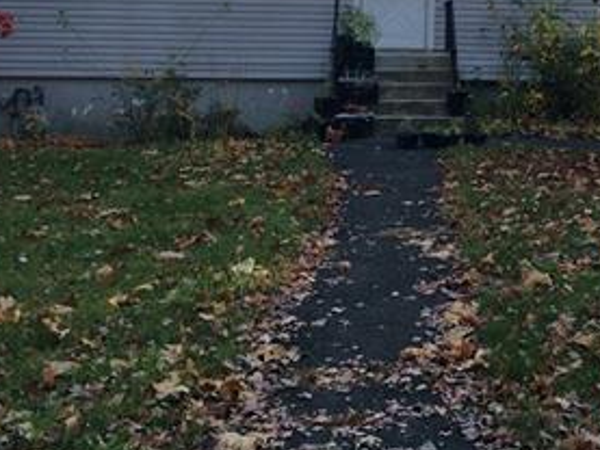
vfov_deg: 21.3
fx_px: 1162
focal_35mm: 67
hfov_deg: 28.3
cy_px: 11
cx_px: 487
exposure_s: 1/120
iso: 64
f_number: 2.2
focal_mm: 4.15
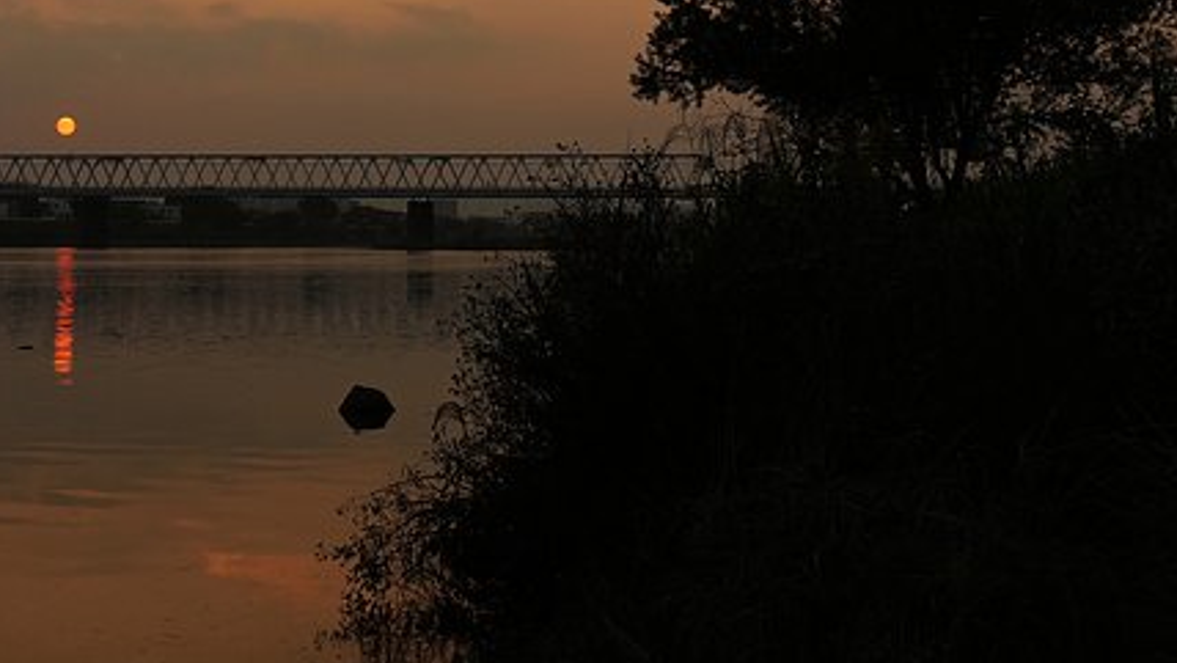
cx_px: 495
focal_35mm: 60
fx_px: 1873
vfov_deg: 19.9
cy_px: 182
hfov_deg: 34.8
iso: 200
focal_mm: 23
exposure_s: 1/320
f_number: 8
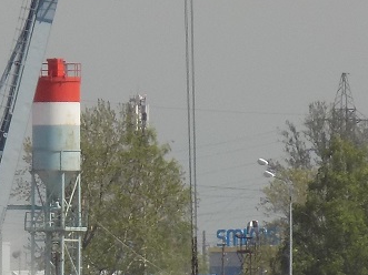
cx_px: -9
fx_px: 16631
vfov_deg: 0.9
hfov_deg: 1.3
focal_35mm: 1565
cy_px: 242
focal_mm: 71.5
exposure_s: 1/400
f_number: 5.9
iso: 80
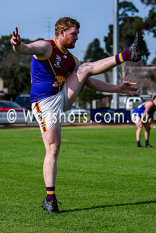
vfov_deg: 11.6
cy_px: 129
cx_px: 64
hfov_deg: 7.8
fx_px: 1150
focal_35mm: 177
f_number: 2.8
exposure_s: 1/2500
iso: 100
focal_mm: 70
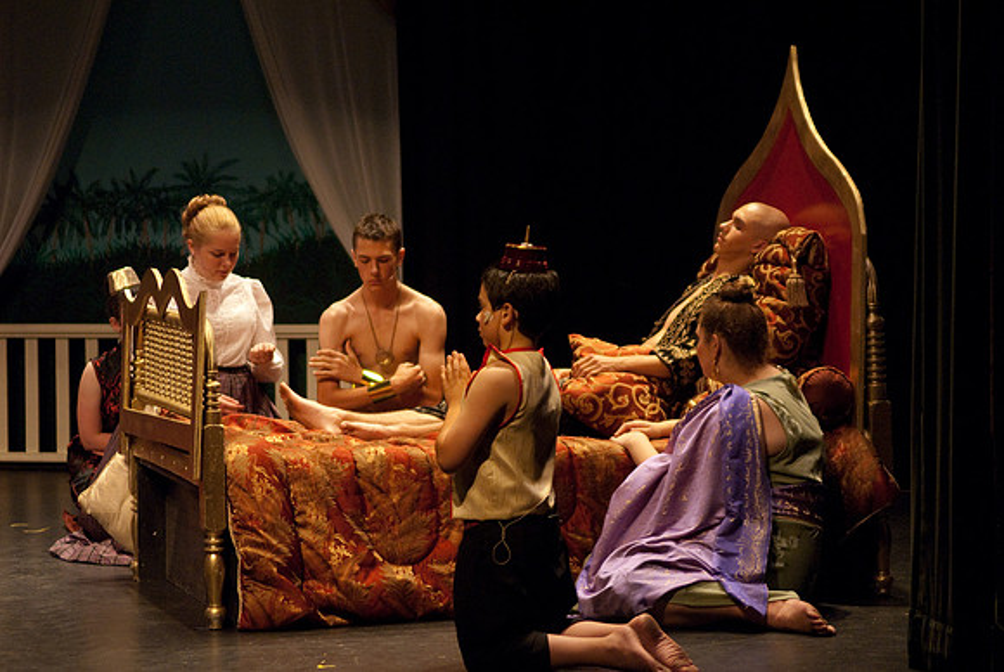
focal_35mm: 120
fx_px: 3350
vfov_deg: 11.4
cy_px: 336
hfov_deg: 17.0
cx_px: 502
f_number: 2.8
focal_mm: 80
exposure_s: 1/160
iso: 1000
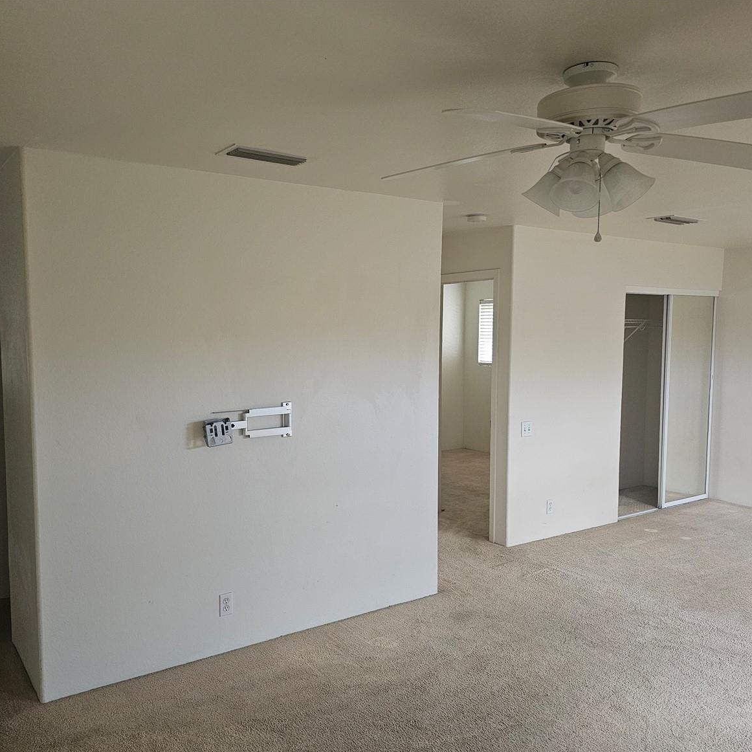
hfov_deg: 57.2
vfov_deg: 57.3
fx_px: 688
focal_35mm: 28
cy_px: 386
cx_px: 348
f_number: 1.7
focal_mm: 6.3
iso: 320
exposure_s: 1/120
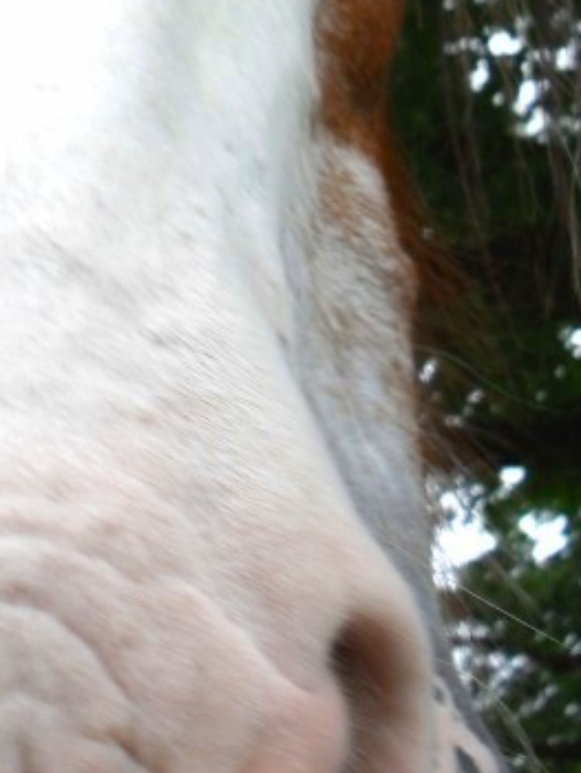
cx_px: 80
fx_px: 1788
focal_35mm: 80
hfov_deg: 18.2
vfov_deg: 24.1
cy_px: 183
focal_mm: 6.3
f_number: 3.2
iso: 100
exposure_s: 1/125
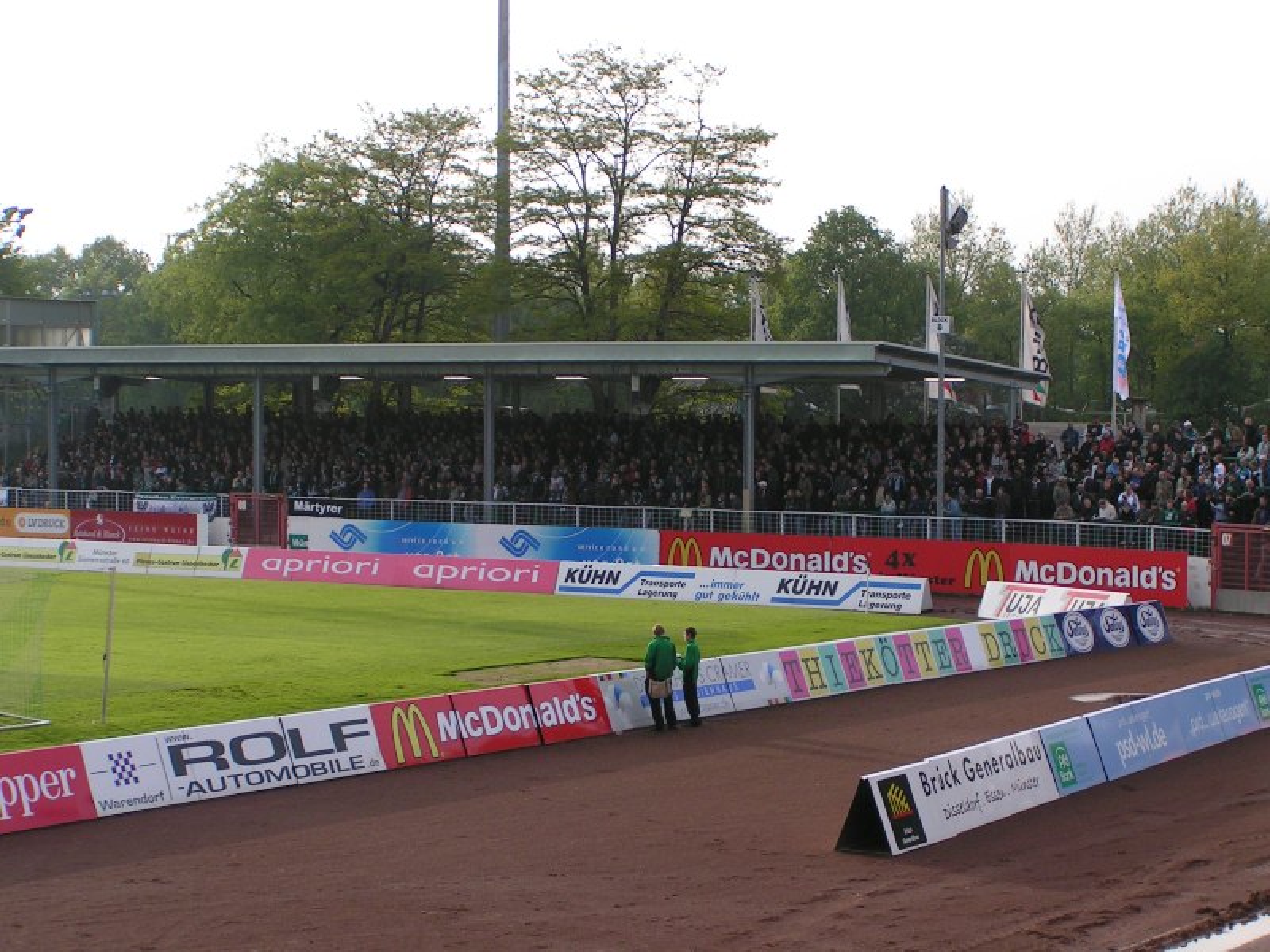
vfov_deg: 19.6
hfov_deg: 26.0
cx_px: 635
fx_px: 2752
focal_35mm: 75
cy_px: 476
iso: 50
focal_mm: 11.5
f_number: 5
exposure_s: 1/200
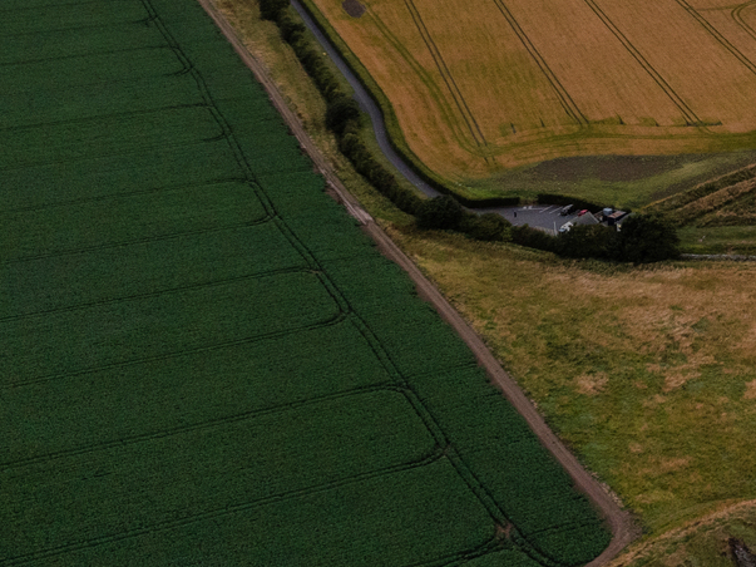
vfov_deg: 17.1
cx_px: 901
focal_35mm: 86
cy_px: 133
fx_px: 1878
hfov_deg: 21.2
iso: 100
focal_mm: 12.29
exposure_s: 1/40
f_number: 5
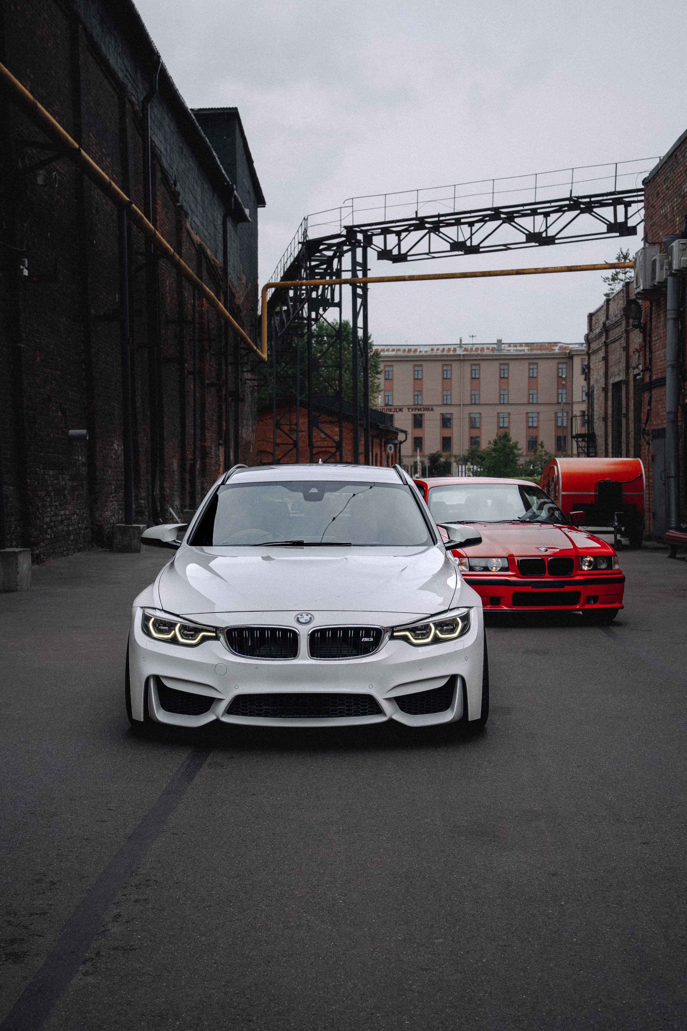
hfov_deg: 23.8
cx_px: 344
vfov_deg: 35.1
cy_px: 516
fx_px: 1631
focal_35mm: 57
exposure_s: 1/250
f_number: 7.1
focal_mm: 57
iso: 200
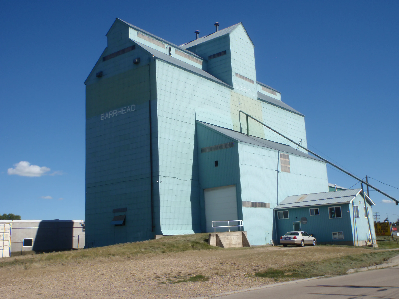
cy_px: 150
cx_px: 200
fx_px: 415
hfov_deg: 51.4
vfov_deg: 39.7
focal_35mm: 36
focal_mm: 6.53
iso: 64
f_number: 6.3
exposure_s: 1/320
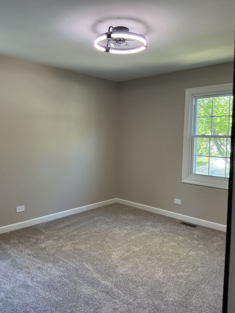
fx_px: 262
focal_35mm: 29
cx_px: 118
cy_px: 156
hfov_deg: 48.2
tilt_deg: -5.2
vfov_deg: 61.7
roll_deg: -0.6
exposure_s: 1/60
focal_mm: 3
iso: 80
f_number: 1.8
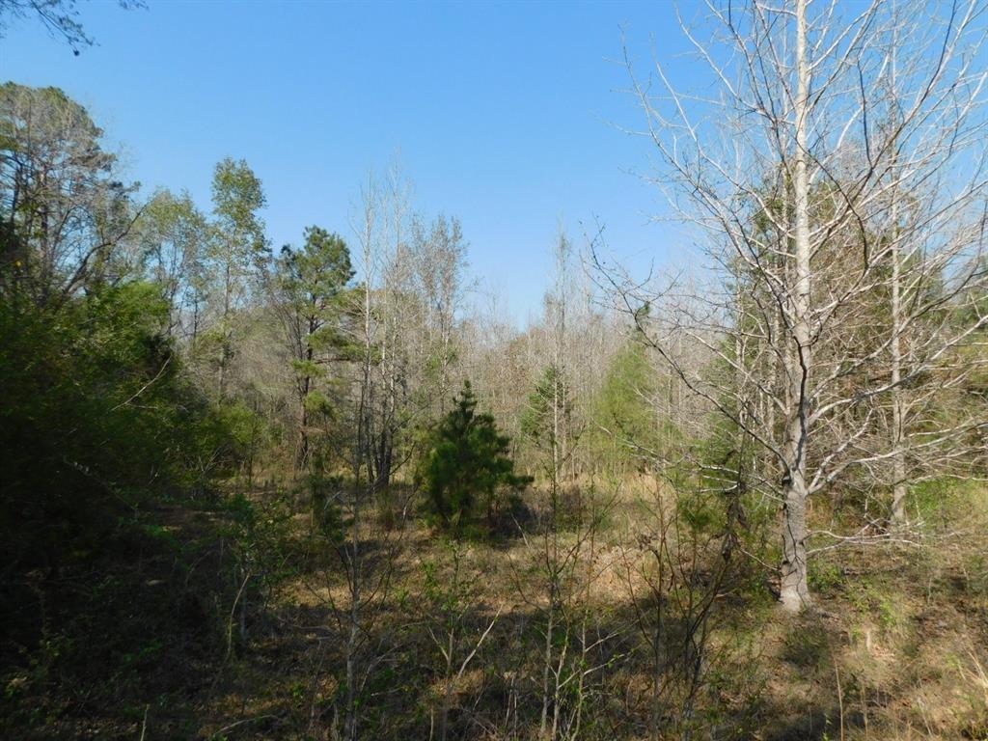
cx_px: 494
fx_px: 656
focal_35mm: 23
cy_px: 370
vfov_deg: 58.9
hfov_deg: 73.9
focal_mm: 4
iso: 125
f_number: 3
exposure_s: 1/1250
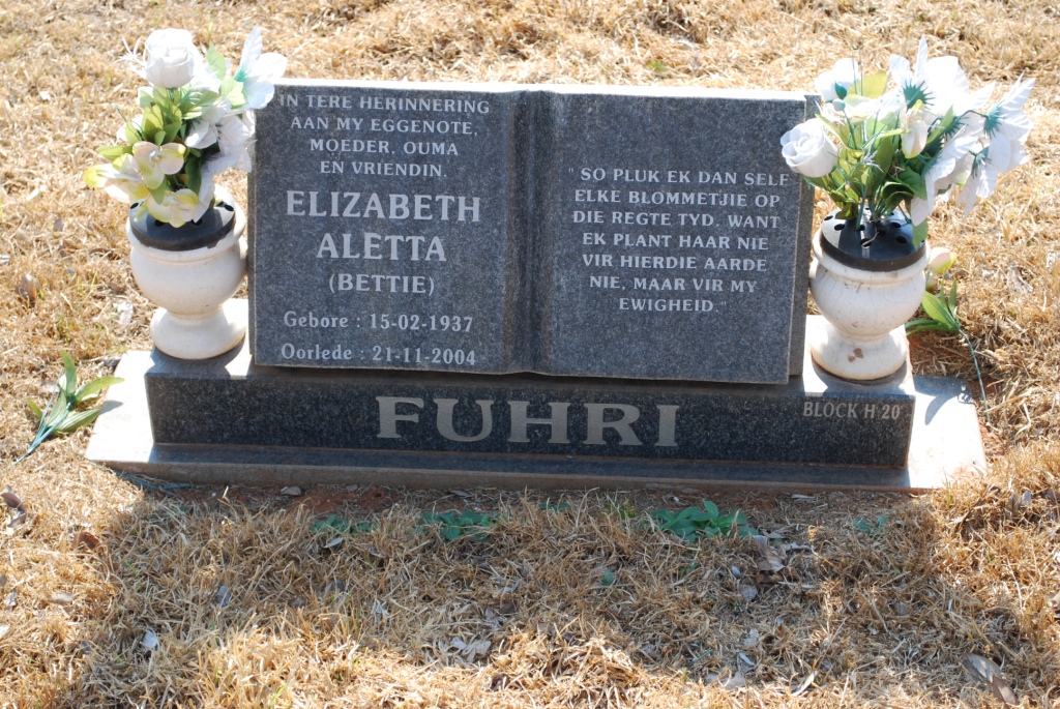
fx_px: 2034
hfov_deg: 29.2
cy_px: 354
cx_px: 530
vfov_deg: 19.8
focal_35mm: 69
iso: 160
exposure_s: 1/125
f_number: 5.6
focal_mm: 46
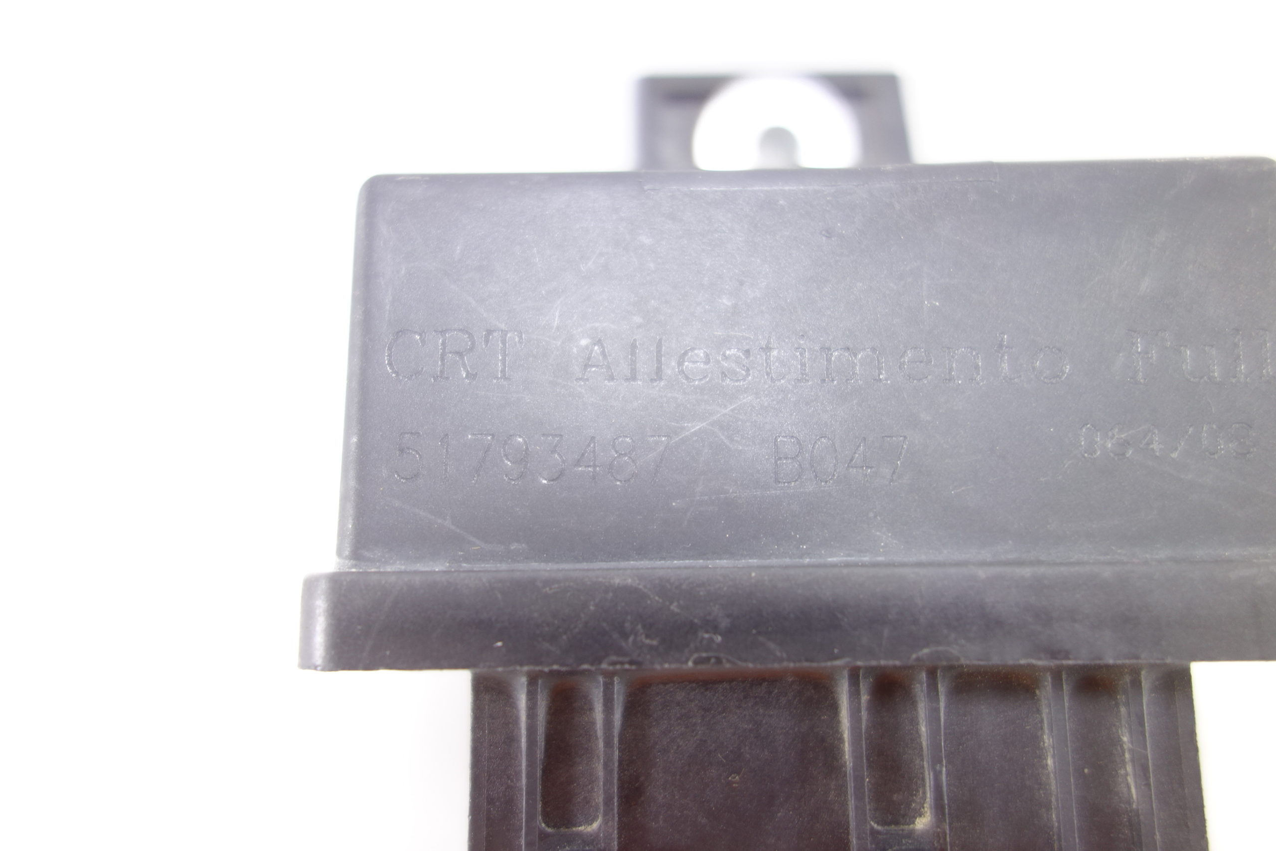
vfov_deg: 46.4
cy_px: 426
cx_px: 638
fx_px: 992
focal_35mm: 28
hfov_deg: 65.5
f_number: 1.8
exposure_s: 1/30
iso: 125
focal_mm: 10.4
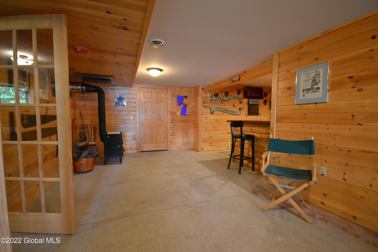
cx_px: 189
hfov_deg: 100.4
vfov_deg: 77.3
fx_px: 157
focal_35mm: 15
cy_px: 126
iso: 3200
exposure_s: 1/40
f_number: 4
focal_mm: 10
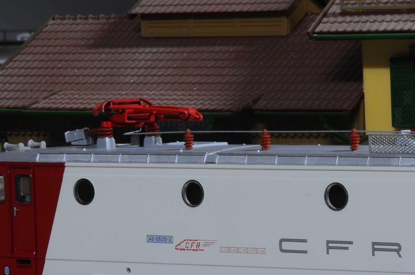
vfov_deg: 6.4
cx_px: 429
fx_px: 2441
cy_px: 243
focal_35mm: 212
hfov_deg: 9.6
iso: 200
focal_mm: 62
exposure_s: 4
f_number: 36
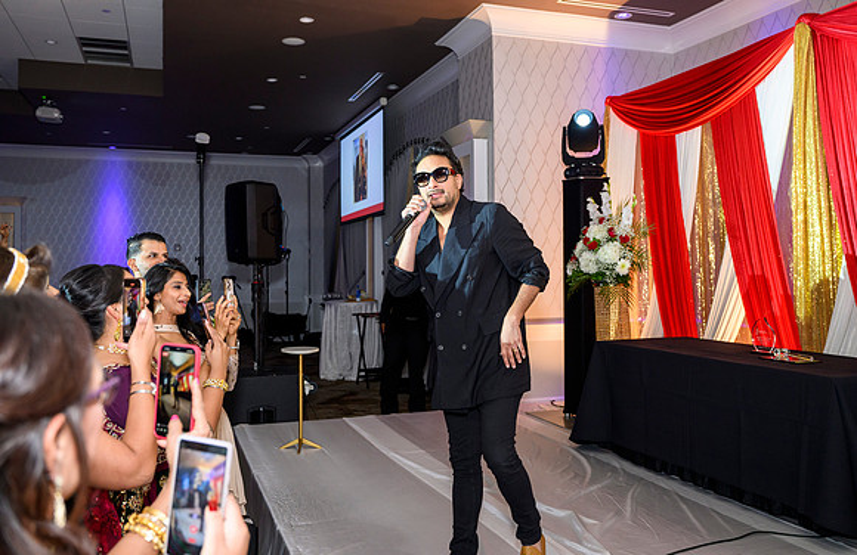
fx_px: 734
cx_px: 404
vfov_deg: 41.4
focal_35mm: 31
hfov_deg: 60.5
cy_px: 254
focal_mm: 29
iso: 1250
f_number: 3.5
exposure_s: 1/200
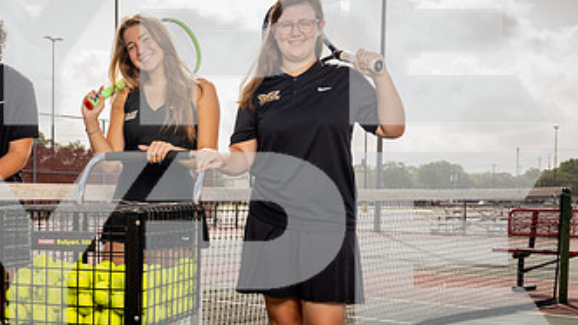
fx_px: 843
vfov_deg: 21.6
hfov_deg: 36.5
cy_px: 245
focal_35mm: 55
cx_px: 112
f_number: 6.3
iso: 50
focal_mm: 30
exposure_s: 1/250
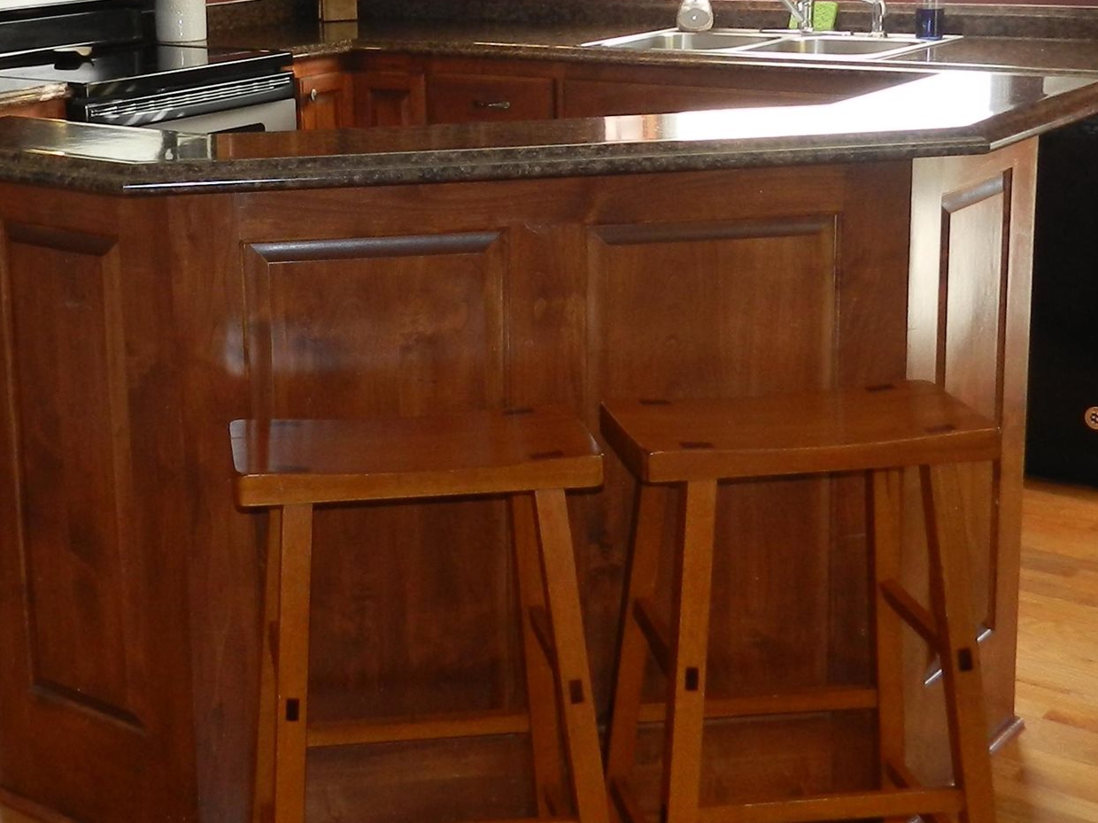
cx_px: 311
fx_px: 1808
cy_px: 242
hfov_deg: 33.3
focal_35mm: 57
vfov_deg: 25.5
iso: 200
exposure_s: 1/30
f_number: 3.4
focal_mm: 4
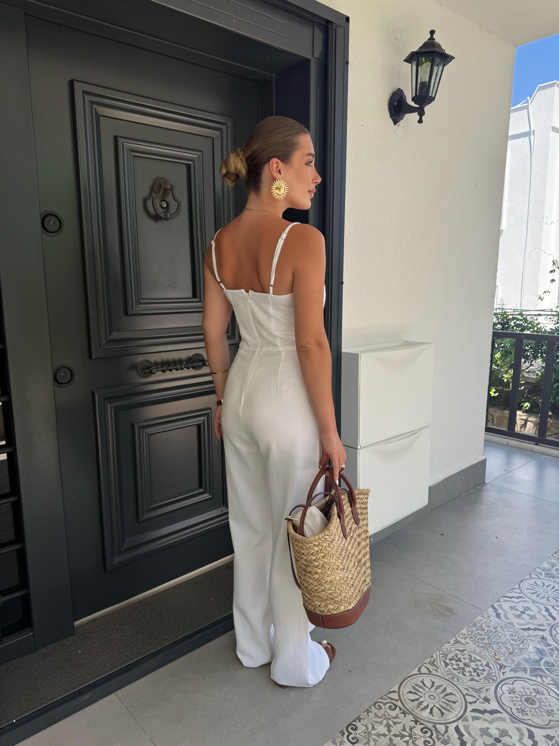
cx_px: 280
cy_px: 373
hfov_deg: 56.8
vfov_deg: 71.6
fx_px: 517
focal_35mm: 24
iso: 80
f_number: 1.78
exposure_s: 1/715
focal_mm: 6.76
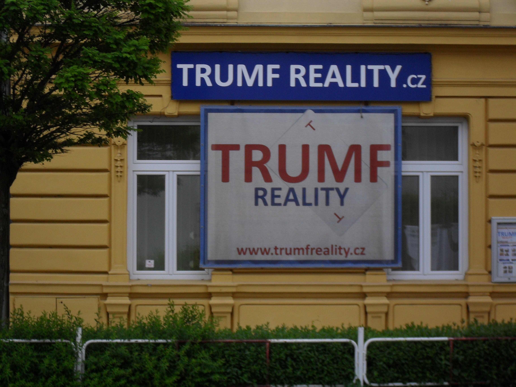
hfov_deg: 18.7
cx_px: 258
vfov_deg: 14.1
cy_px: 194
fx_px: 1565
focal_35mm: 105
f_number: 5.8
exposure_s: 1/60
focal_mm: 18.9
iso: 120
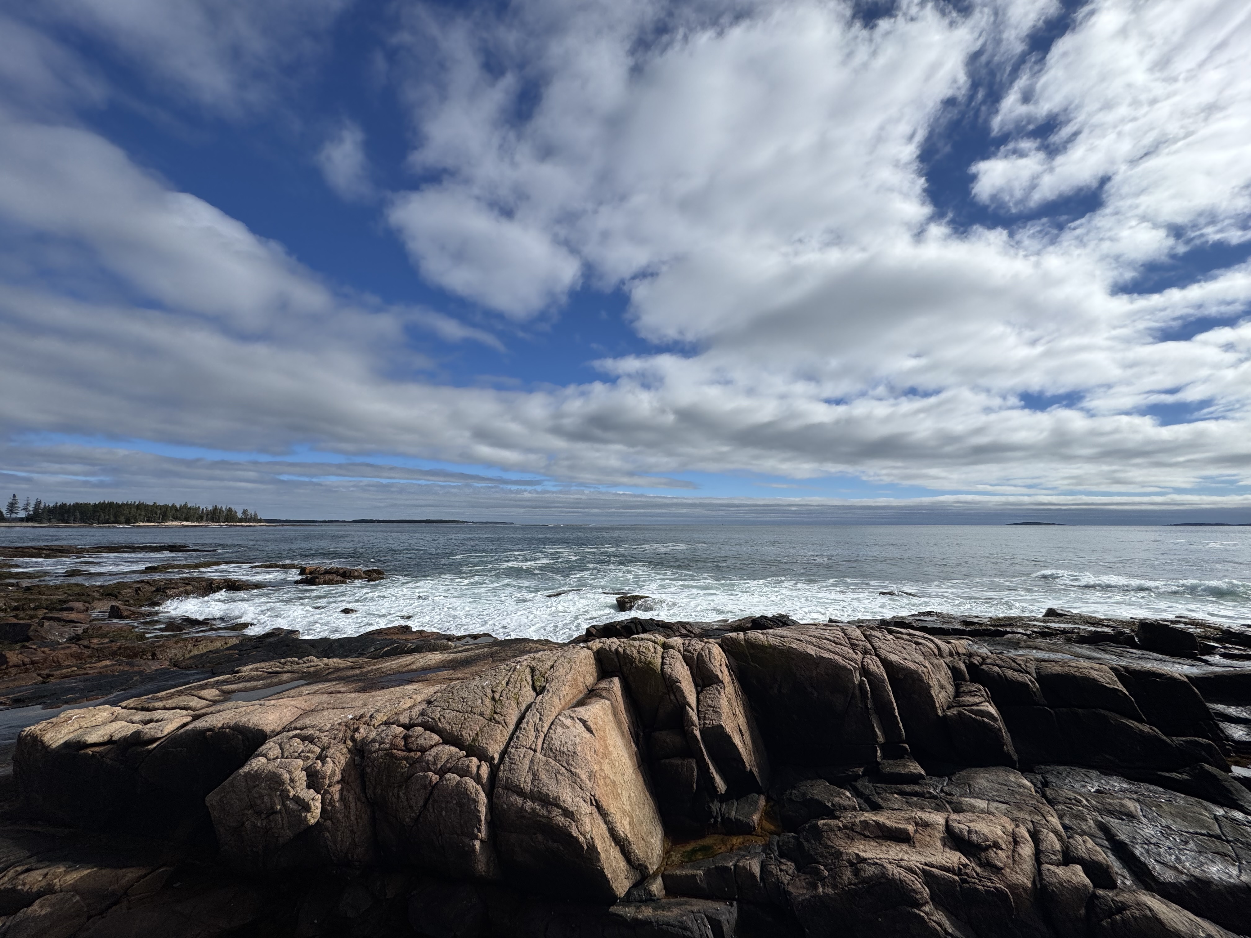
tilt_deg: +6.3
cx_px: 626
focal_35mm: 14
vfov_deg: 85.7
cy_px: 469
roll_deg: +0.0
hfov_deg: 102.1
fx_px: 506
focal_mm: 2.22
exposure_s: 1/4630
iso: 40
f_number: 2.2
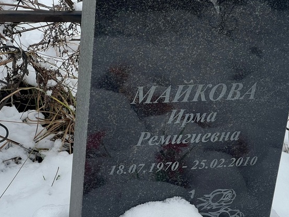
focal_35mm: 112
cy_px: 154
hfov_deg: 17.5
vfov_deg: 13.2
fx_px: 935
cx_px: 201
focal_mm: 9
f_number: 2.8
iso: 64
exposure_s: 1/99
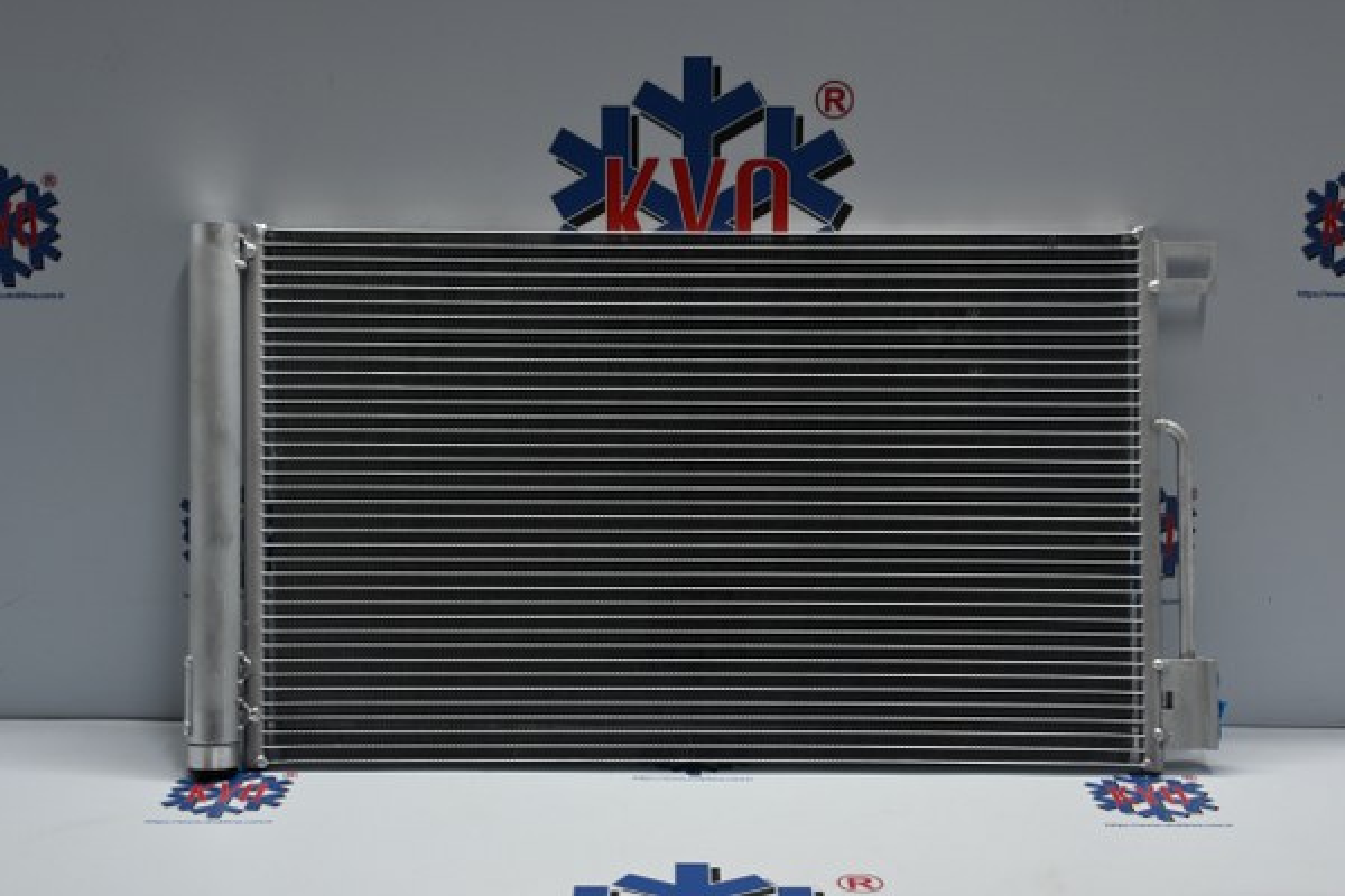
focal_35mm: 47
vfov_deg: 28.5
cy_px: 448
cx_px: 672
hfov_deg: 41.7
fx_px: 1765
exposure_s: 1/50
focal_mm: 31.5
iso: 450
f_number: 5
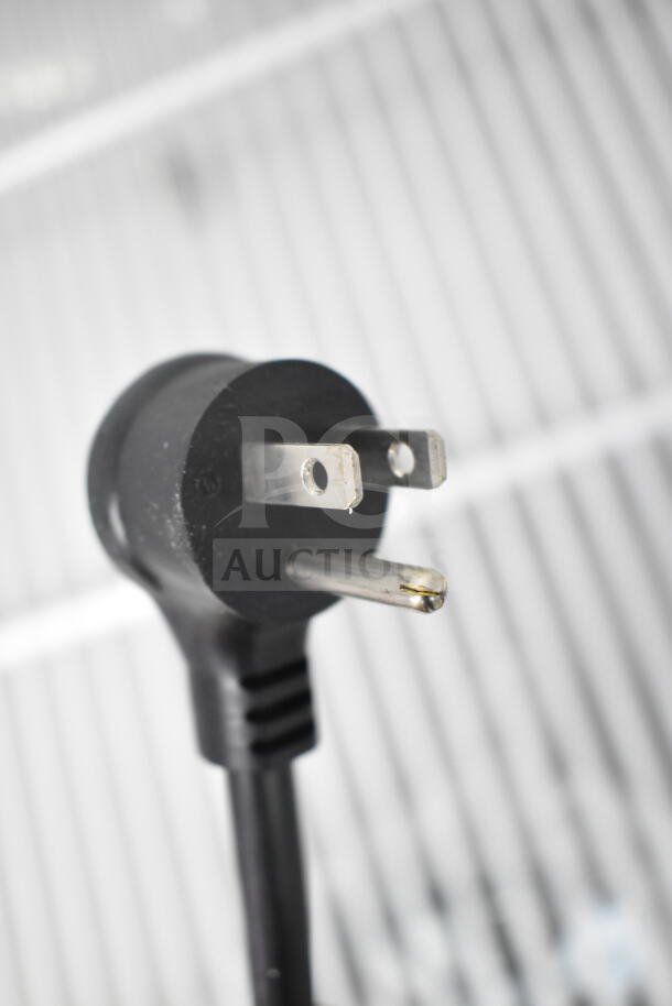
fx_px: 1133
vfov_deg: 47.9
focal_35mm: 40
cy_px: 503
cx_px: 336
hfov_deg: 33.0
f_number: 4
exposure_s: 1/40
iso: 2500
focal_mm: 27
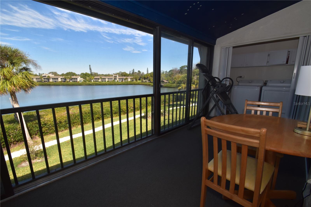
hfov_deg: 100.4
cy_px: 104
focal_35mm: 15
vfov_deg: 77.3
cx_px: 156
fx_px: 130
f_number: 10
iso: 320
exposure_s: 1/200
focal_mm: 10
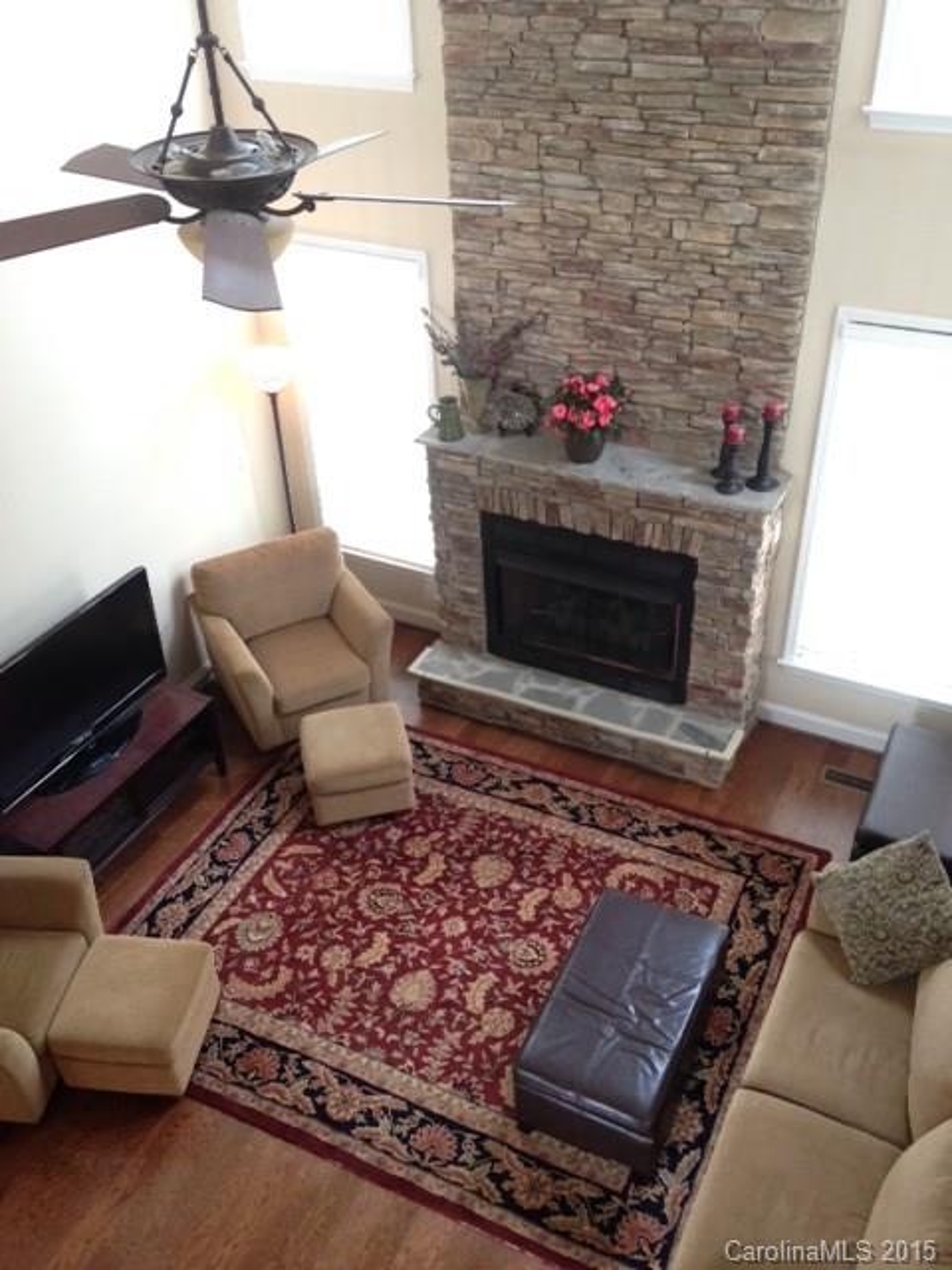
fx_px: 1210
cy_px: 635
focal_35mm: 33
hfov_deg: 42.9
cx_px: 476
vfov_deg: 55.4
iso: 125
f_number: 2.4
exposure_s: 1/20
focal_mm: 4.12
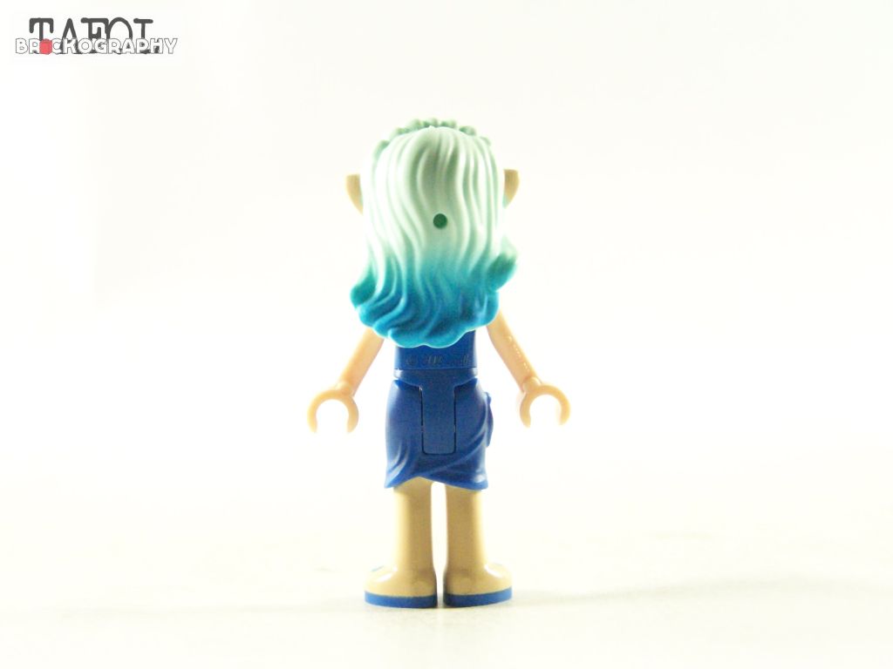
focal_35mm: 75
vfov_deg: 19.6
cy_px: 334
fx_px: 1935
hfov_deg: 26.0
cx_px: 446
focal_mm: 12.4
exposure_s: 1/60
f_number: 3.2
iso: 400
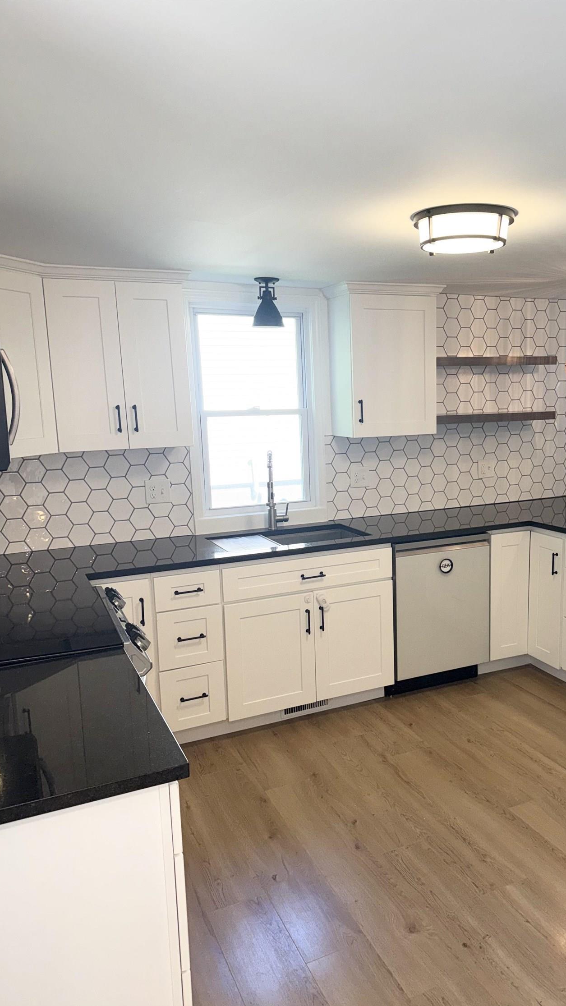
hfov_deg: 42.5
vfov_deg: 69.8
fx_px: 720
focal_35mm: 27
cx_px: 361
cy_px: 518
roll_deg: +0.9
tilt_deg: -8.6
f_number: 1.78
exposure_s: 1/226
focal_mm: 6.76
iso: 100
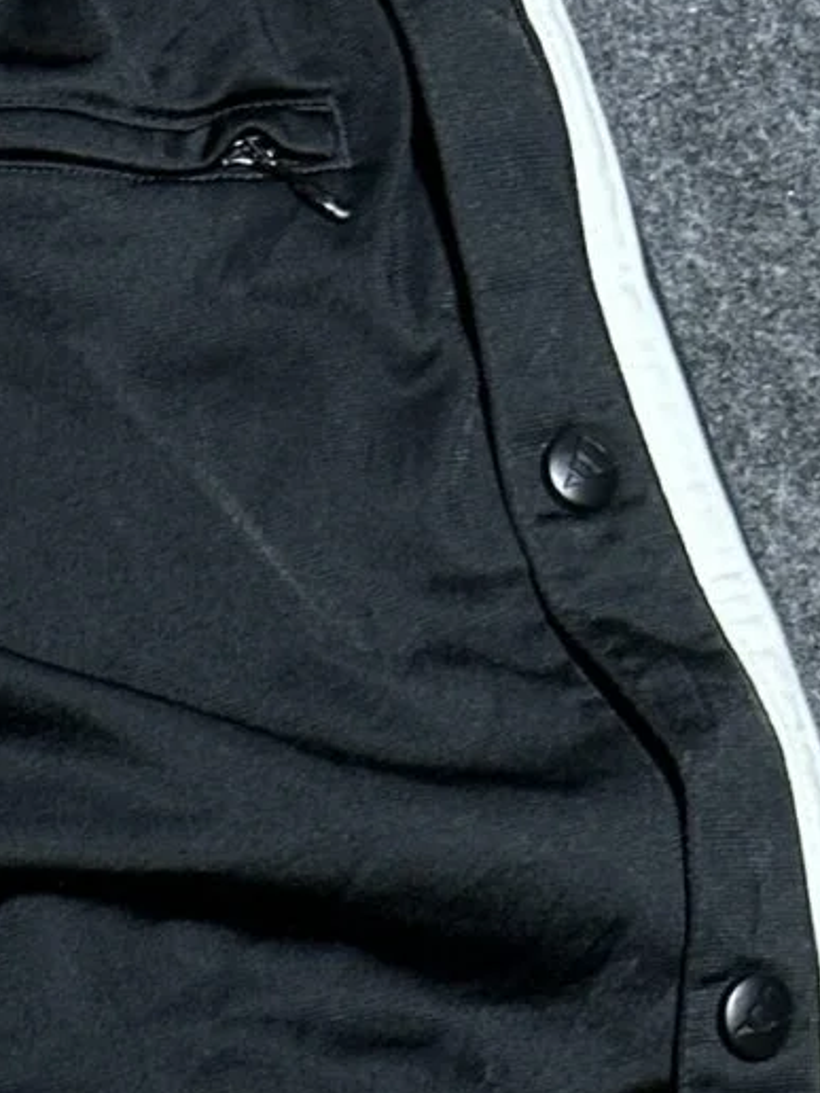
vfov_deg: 13.5
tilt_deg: -55.7
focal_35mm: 129
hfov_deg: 11.1
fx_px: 4074
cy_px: 2055
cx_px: -314
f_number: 1.5
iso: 80
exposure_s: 1/50
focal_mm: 5.7
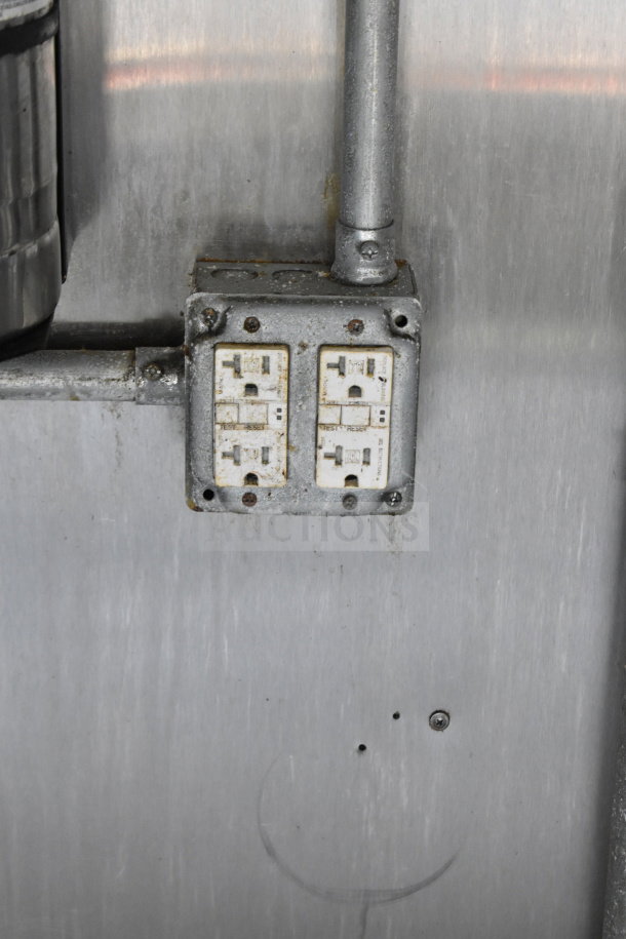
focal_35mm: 82
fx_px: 2152
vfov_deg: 24.6
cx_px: 313
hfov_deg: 16.6
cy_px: 470
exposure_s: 1/100
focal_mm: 55
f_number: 5.6
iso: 3600
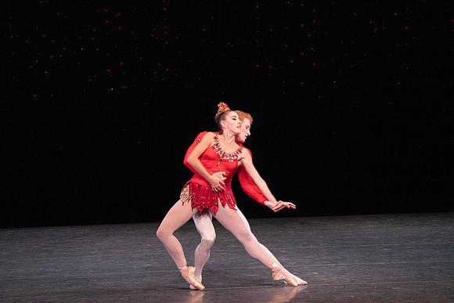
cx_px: 227
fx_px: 4743
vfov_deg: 3.7
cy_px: 152
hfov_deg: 5.5
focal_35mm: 376
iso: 16000
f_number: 11
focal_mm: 376
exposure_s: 1/500
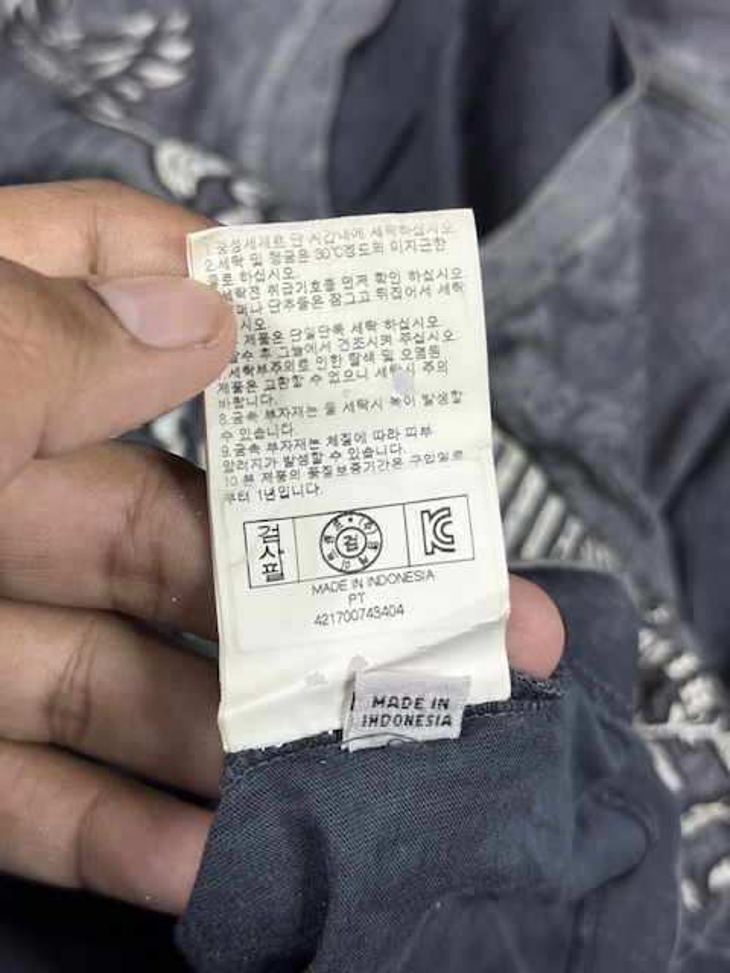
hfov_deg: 30.3
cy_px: 486
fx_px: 1350
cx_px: 365
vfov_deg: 39.7
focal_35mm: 48
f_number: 1.78
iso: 64
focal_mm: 6.76
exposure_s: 1/100
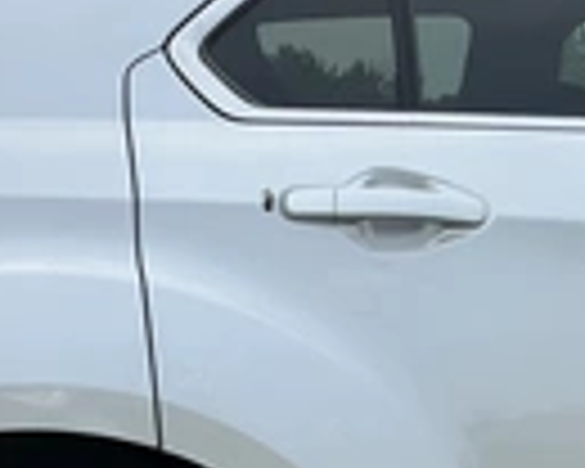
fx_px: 1454
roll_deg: +0.5
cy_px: 554
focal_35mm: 84
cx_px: -266
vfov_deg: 17.5
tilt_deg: -8.6
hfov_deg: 20.0
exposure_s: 1/1451
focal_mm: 3
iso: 25
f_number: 1.8
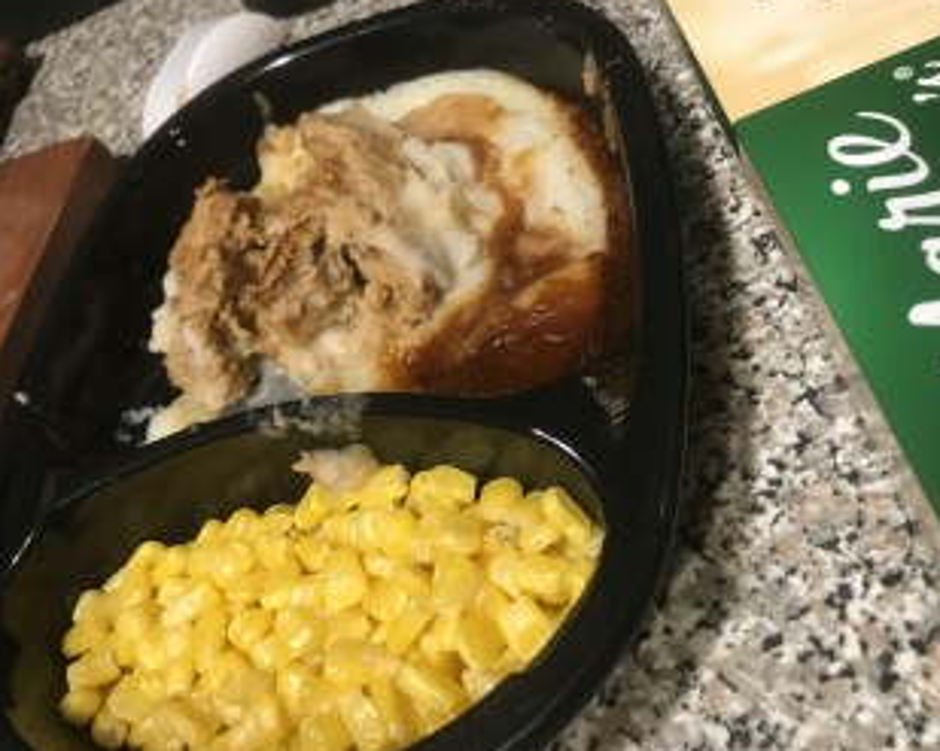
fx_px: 862
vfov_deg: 47.1
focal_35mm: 31
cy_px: 363
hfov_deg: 57.2
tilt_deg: -49.6
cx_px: 481
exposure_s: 1/15
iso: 50
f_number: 1.8
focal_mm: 3.99
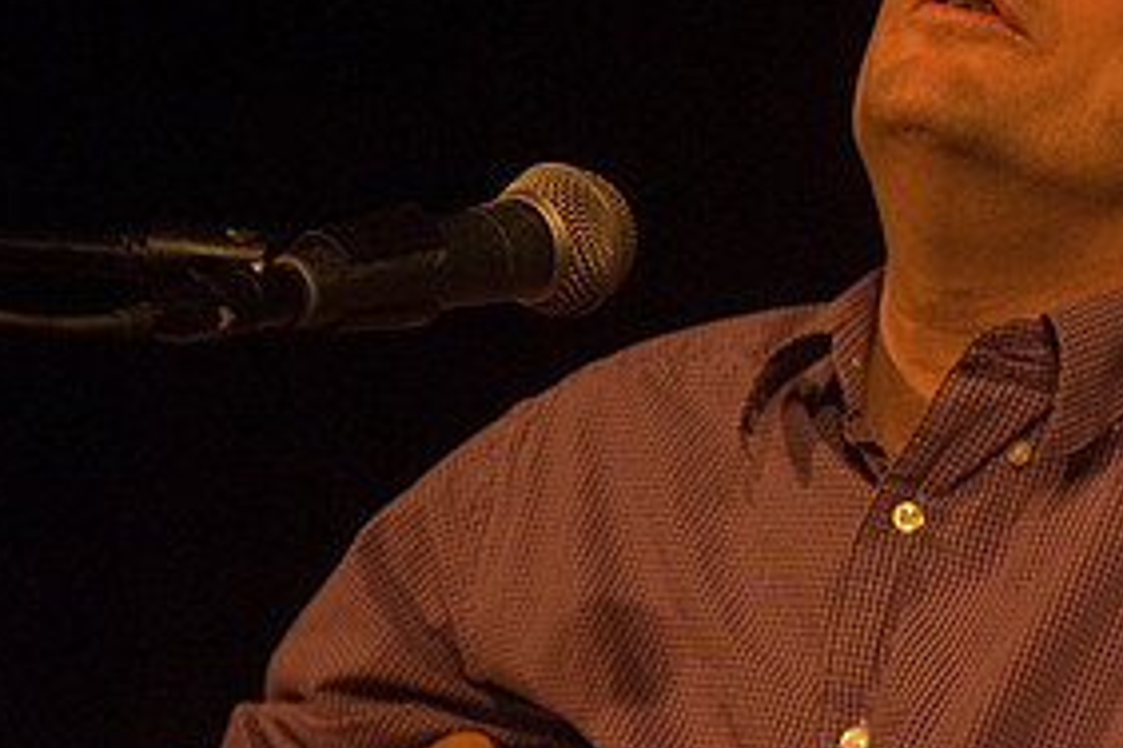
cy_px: 481
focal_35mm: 179
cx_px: 876
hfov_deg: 11.4
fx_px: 5583
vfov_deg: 7.7
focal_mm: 58
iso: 800
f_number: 3.2
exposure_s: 1/50
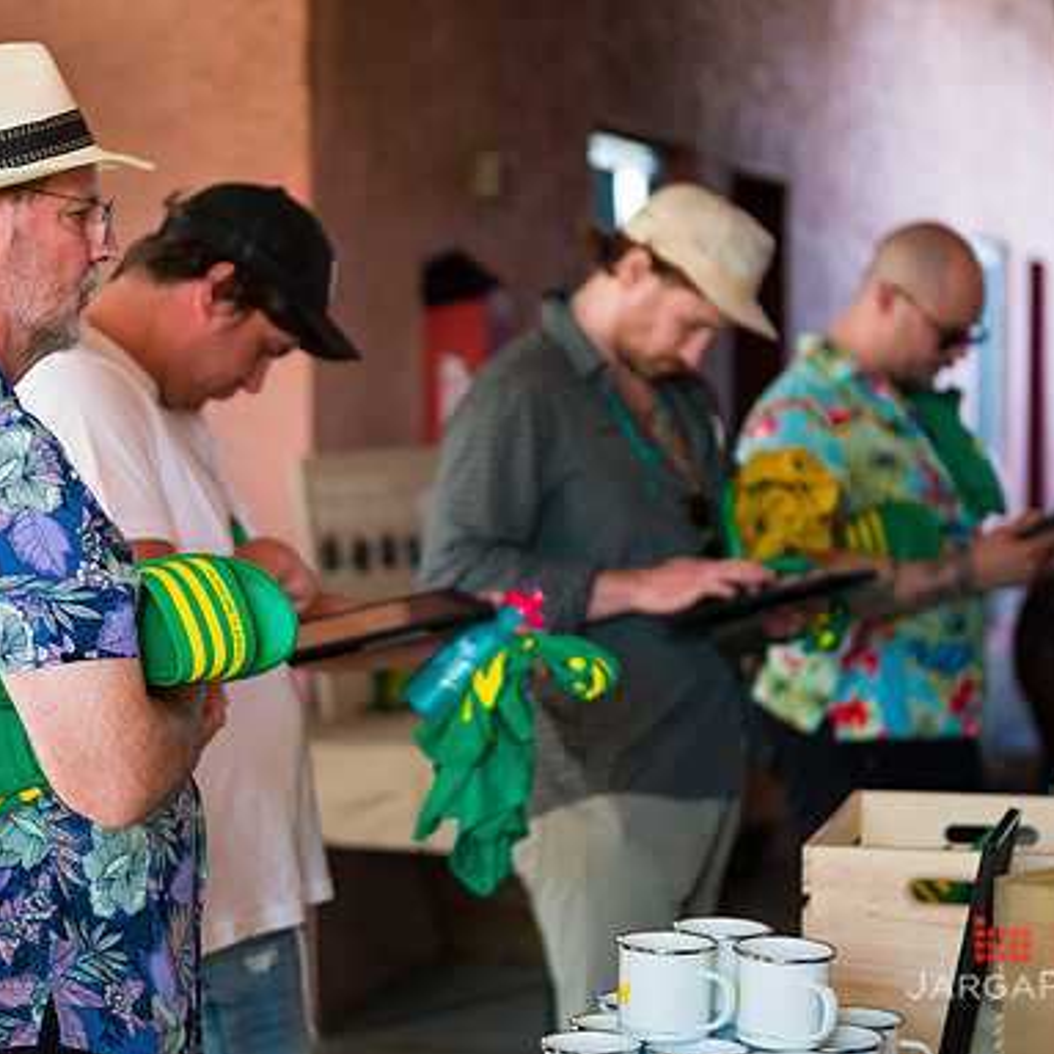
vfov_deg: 19.3
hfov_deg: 19.2
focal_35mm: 90
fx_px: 3100
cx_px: 372
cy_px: 528
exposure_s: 1/400
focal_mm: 70
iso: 800
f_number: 3.2
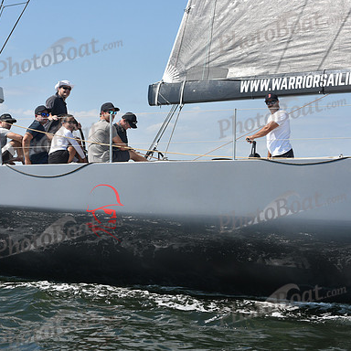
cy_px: 175
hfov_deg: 13.3
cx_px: 171
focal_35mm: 131
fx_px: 1503
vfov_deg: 13.3
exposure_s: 1/1250
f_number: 7.1
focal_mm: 102
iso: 250
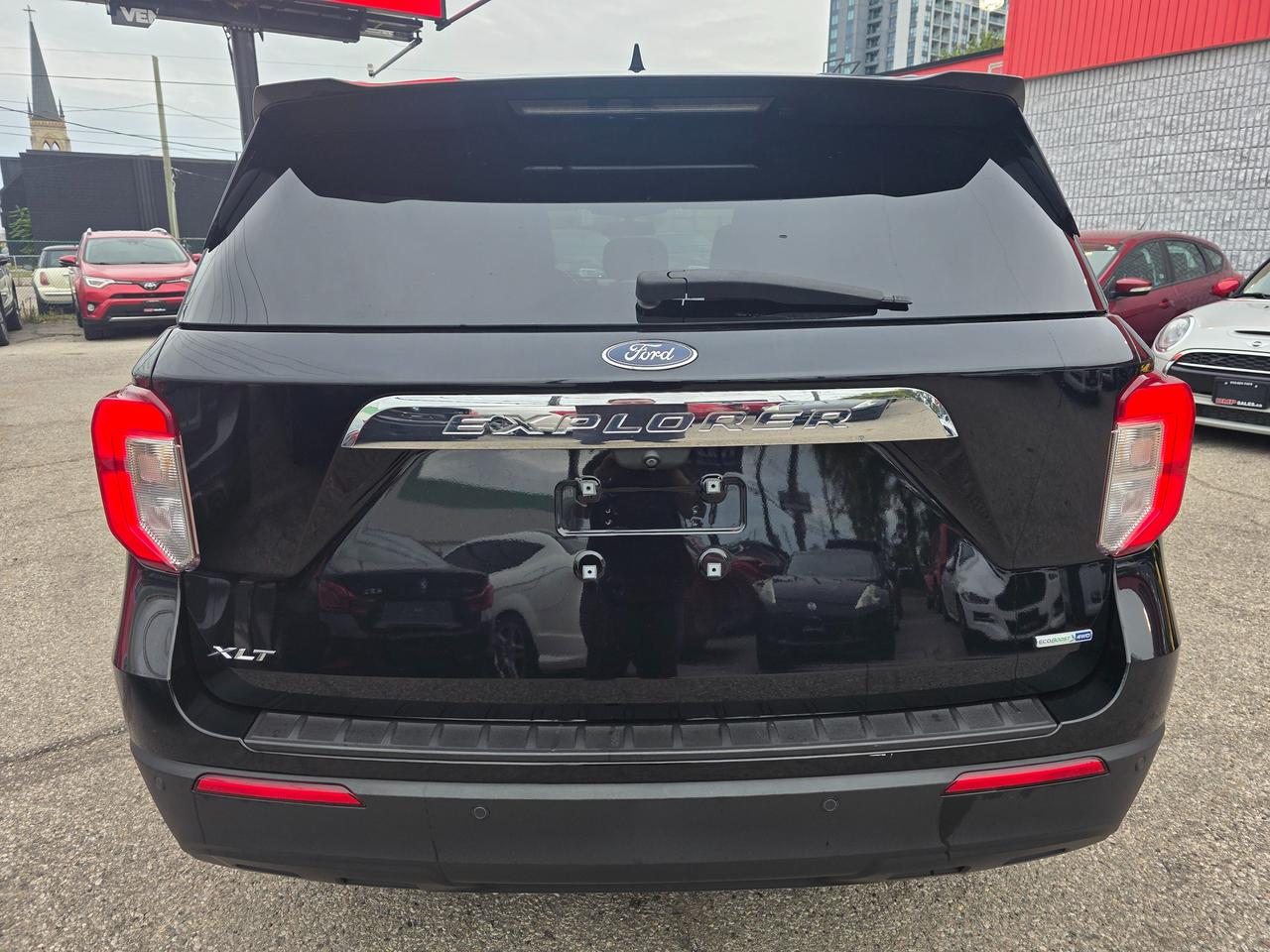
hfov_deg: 73.9
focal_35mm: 23
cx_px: 635
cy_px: 476
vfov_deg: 58.9
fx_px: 844
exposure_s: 1/120
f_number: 1.7
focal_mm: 6.3
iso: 25
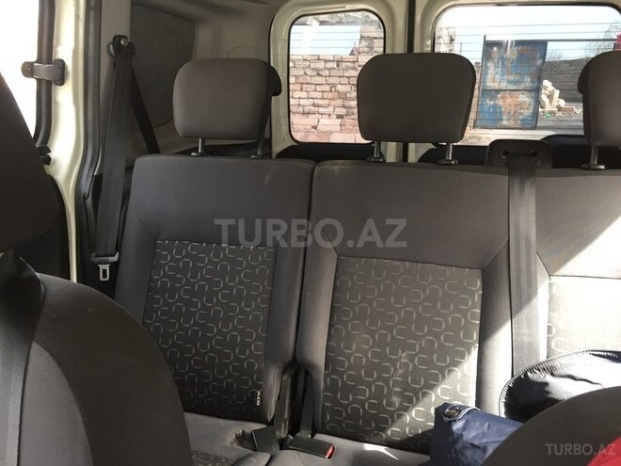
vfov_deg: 48.2
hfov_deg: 61.7
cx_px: 310
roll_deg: -2.7
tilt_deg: -15.7
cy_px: 233
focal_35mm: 29
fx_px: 520
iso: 40
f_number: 2.2
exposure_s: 1/33
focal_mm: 4.15
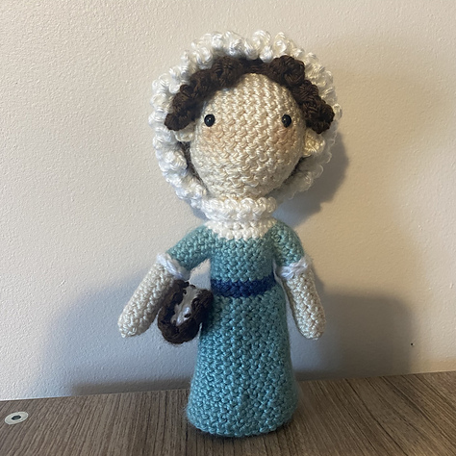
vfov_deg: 52.5
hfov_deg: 52.5
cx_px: 232
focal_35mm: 31
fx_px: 462
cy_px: 230
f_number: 1.8
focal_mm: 4.25
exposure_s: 1/60
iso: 320
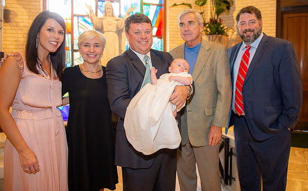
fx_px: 235
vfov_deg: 44.1
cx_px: 173
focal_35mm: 28
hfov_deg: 66.2
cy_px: 84
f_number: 2.8
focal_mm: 24
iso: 1000
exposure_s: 1/100
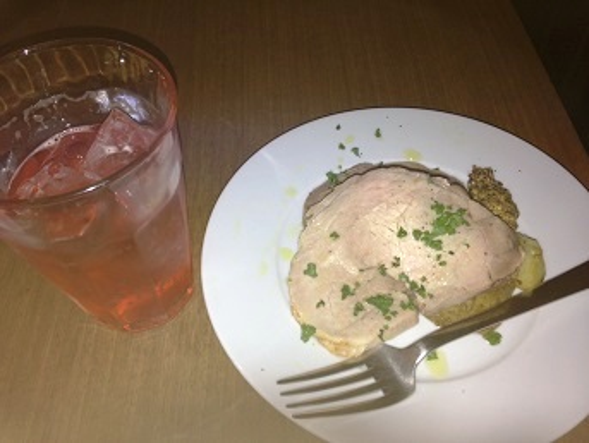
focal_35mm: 33
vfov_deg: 43.0
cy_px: 222
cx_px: 294
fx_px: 562
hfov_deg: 55.3
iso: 50
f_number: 2.4
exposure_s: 1/51
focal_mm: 4.13
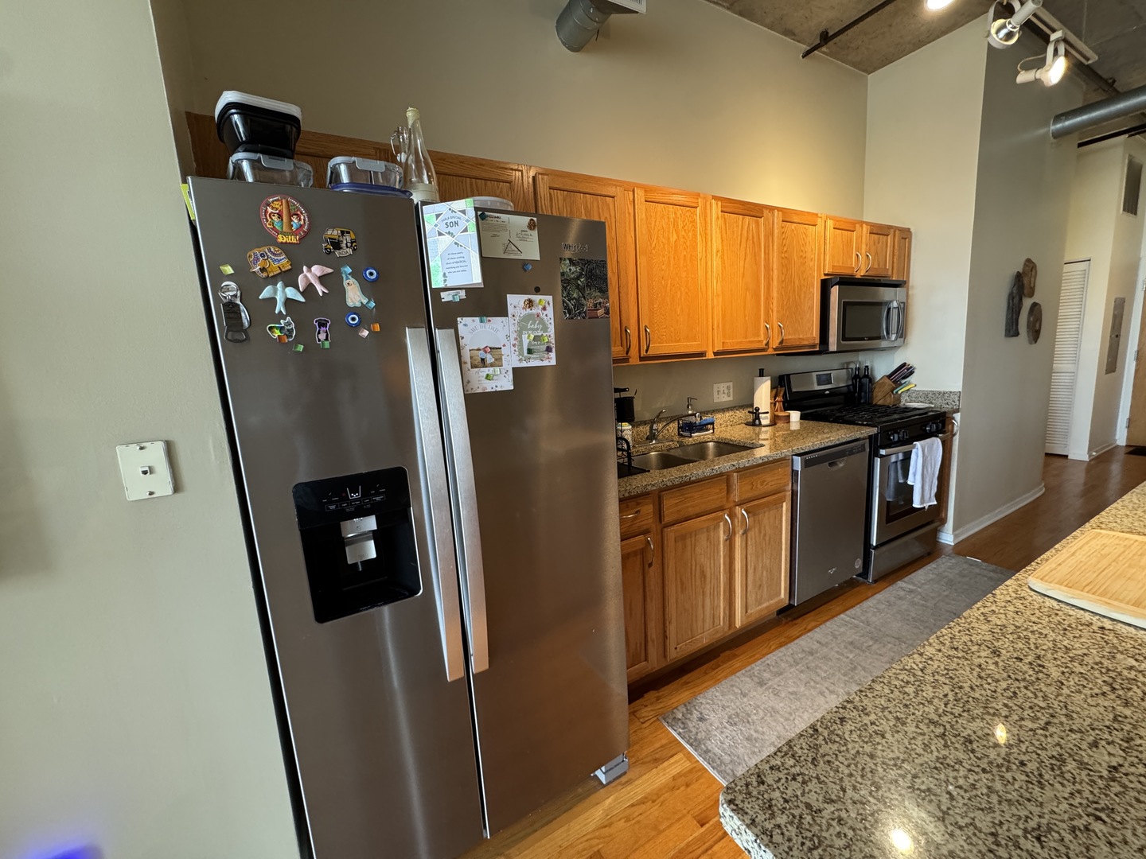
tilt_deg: -10.3
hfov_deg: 102.1
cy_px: 430
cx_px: 573
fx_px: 463
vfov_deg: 85.7
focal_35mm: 14
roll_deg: +3.3
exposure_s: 1/60
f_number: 2.2
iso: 320
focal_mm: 2.22
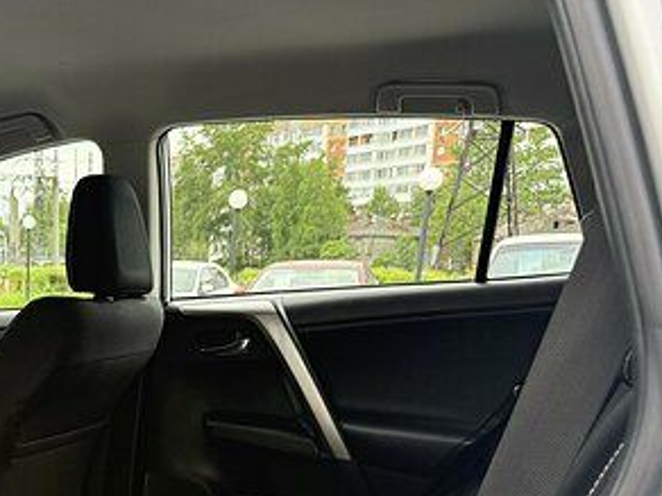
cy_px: 461
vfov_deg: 30.5
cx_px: 82
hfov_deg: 39.4
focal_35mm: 45
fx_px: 861
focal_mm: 6.76
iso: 200
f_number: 1.78
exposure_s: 1/172
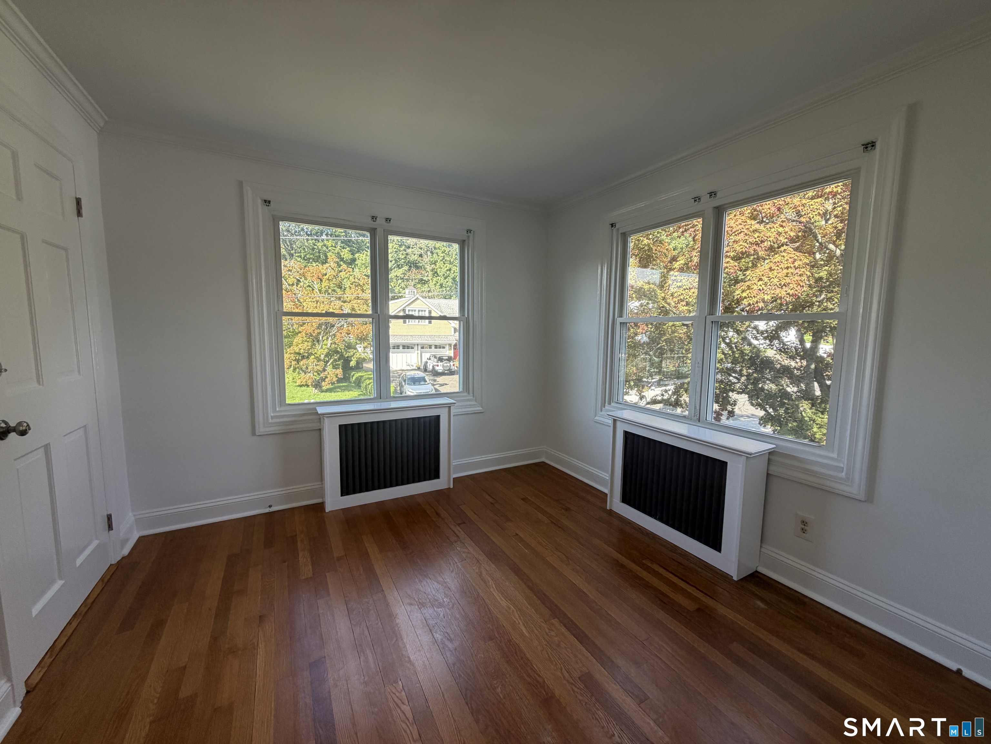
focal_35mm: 14
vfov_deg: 85.7
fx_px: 401
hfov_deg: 102.1
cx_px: 496
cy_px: 372
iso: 80
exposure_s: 1/121
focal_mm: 2.22
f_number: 2.2
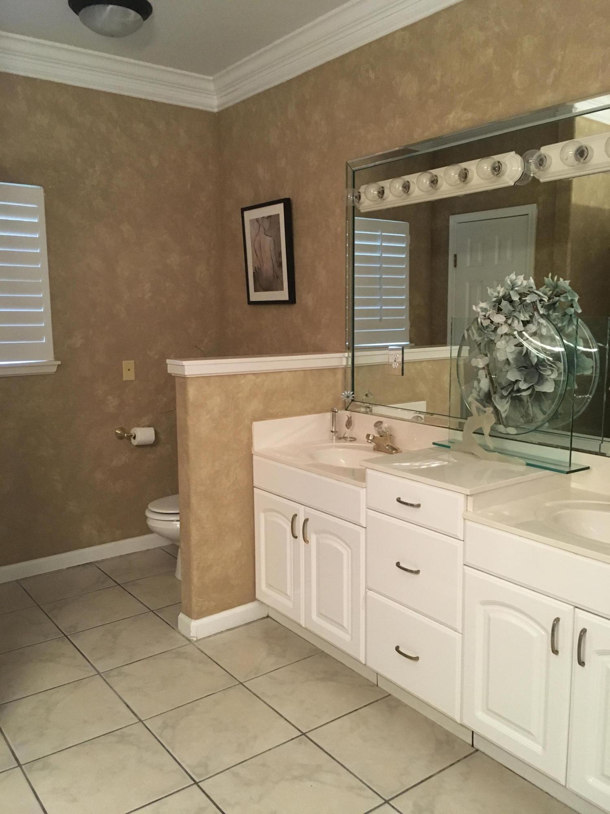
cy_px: 407
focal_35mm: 29
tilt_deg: -7.9
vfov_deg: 61.7
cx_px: 305
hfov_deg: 48.2
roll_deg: +0.8
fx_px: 681
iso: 160
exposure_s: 1/30
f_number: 2.2
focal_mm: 4.15
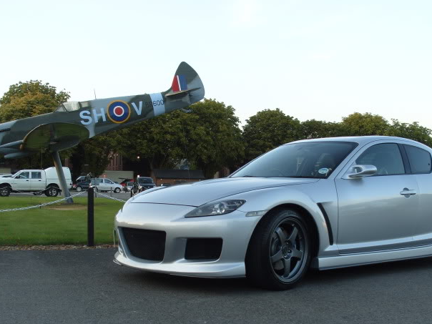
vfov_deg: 27.4
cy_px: 202
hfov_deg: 36.2
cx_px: 222
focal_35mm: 53
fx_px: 661
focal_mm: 8.9
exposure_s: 1/90
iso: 80
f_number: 3.5
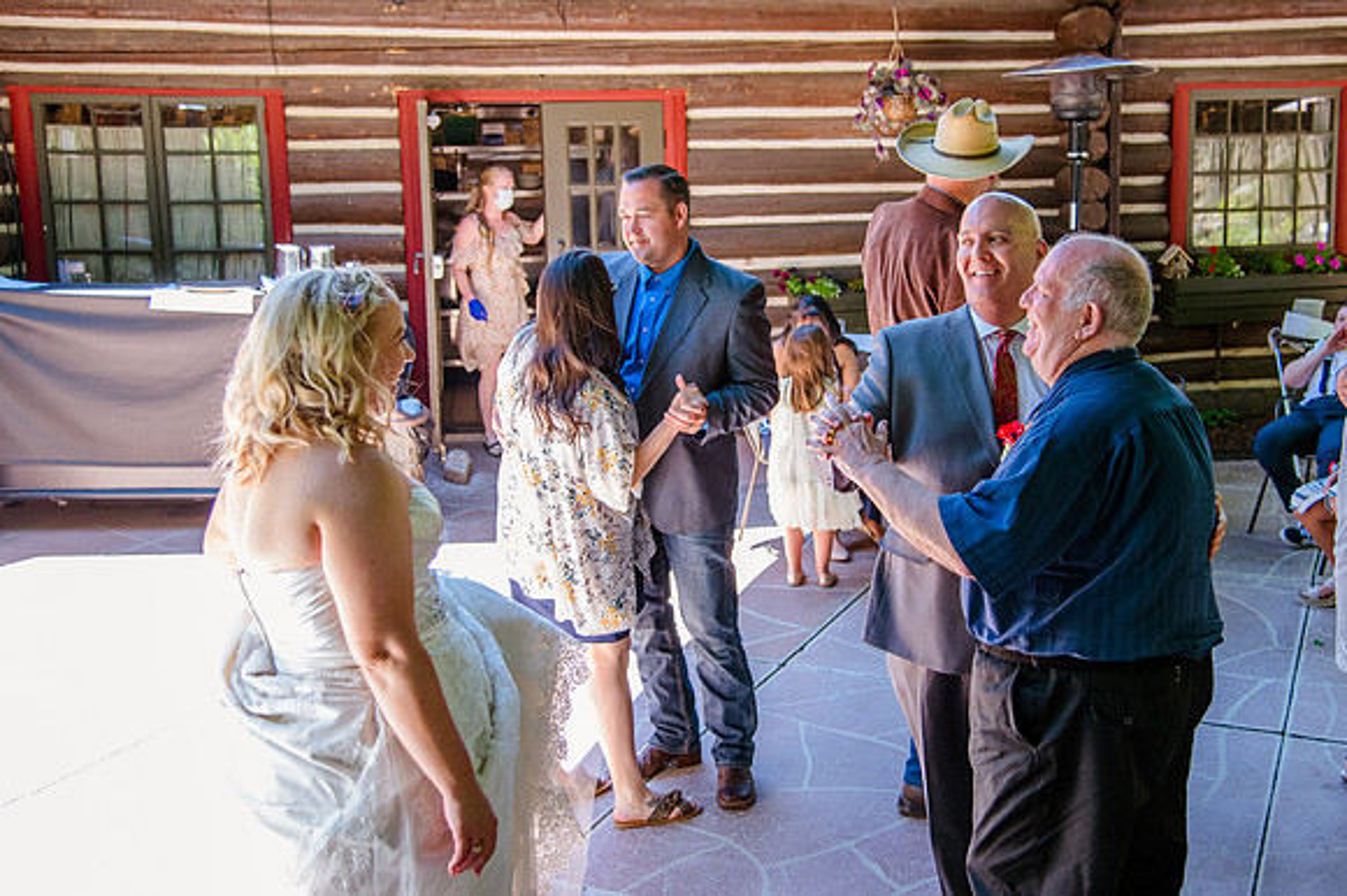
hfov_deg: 44.5
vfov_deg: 30.5
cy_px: 392
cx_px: 758
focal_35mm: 44
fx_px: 1642
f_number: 4
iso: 1600
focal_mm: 38
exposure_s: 1/400
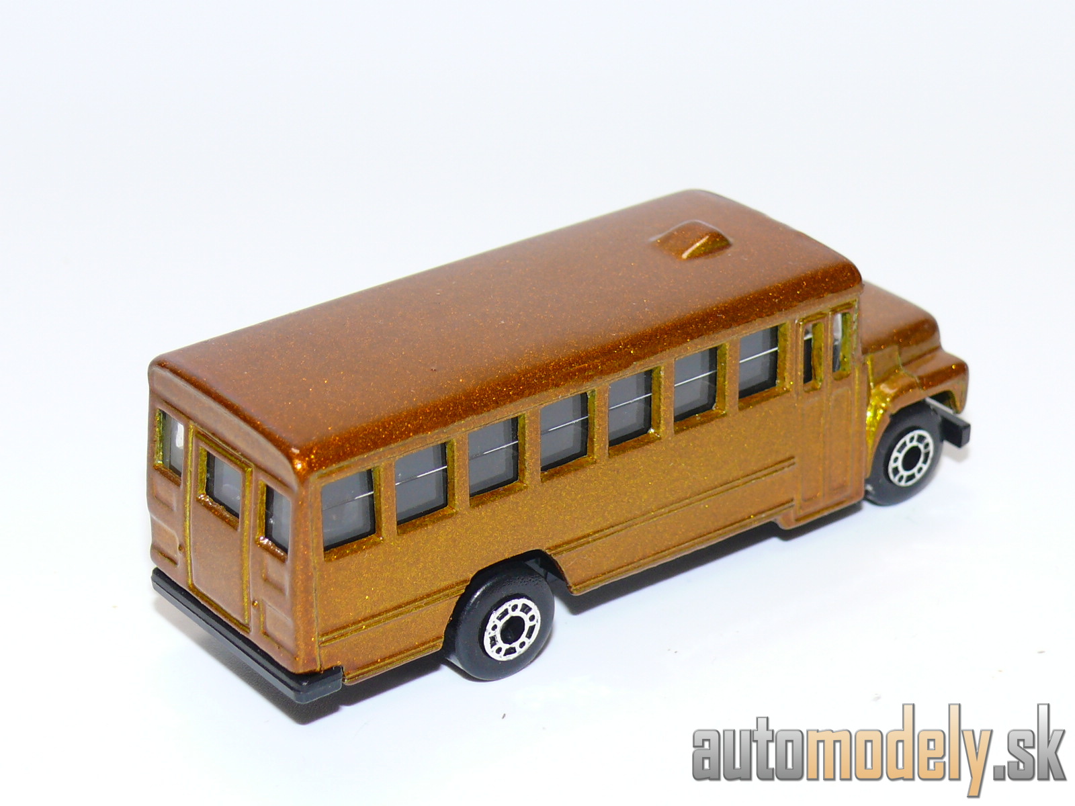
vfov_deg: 15.2
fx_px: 3012
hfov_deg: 20.2
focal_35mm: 97
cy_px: 403
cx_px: 538
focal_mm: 13.1
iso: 100
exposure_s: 1/30
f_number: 4
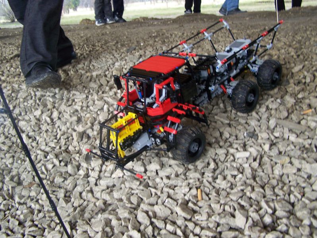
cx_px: 158
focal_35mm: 40
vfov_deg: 36.0
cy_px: 119
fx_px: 367
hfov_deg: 46.8
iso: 80
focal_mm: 6.7
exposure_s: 1/125
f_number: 2.8
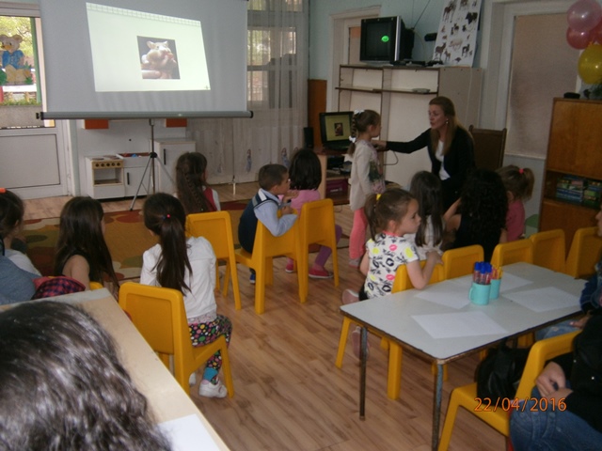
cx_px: 301
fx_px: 626
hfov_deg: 51.4
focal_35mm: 36
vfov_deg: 39.7
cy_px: 226
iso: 125
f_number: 3.1
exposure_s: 1/40
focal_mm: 6.4
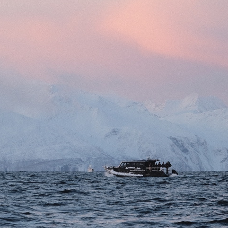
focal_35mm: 270
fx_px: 2012
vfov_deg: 6.5
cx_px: 75
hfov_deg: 6.5
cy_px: 132
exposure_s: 1/250
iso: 1000
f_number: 4.5
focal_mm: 94.3
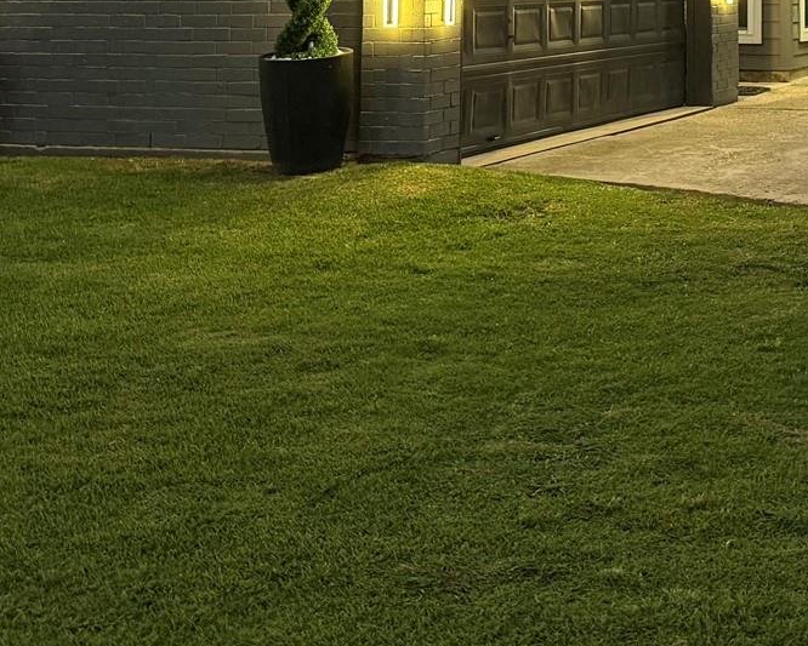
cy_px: -228
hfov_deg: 25.5
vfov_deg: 19.4
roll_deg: +0.2
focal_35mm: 72
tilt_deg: +6.6
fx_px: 1722
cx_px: 747
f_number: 1.78
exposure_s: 1/59
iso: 320
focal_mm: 6.76
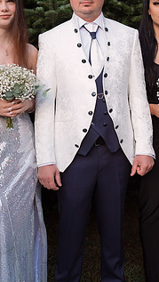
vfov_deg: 30.0
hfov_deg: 17.3
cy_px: 105
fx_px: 523
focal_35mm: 70
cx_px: 94
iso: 320
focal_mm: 35
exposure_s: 1/320
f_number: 3.5
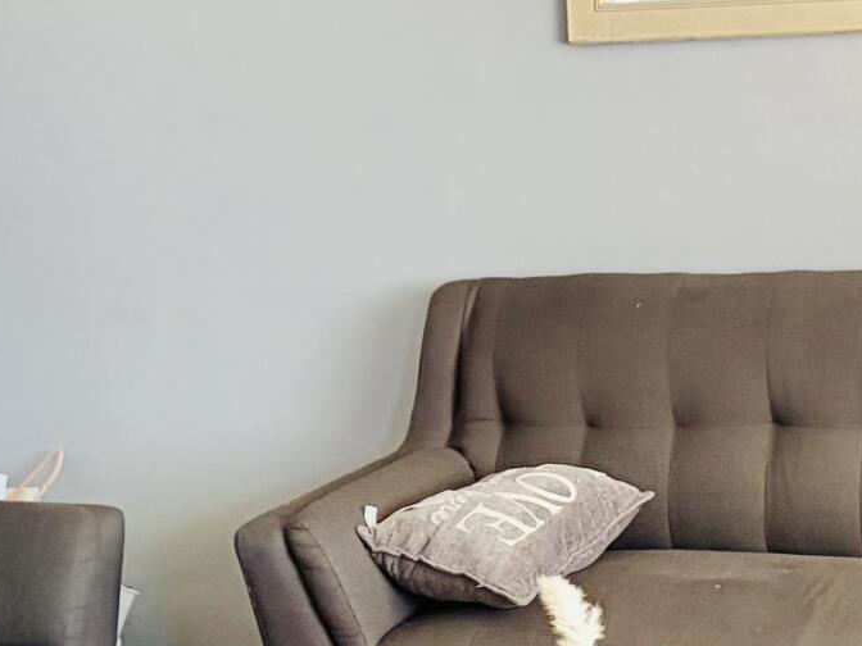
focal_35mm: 116
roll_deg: +2.2
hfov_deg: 17.0
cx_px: 490
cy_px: 437
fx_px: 2889
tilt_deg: -9.9
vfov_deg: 12.8
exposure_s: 1/60
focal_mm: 5.96
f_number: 1.6
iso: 400
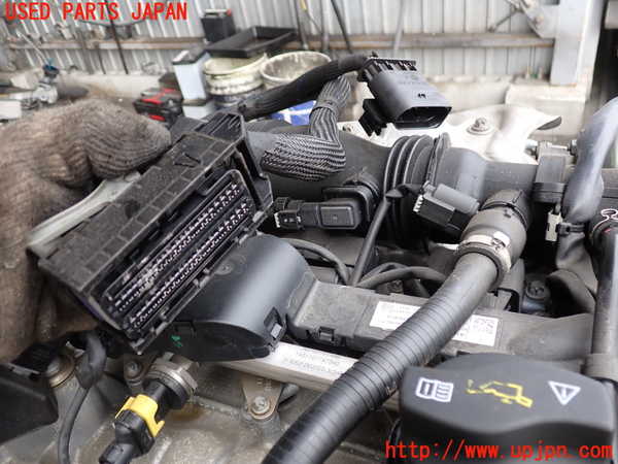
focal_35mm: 30
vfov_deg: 46.8
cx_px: 309
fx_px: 536
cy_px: 232
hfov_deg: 60.0
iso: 100
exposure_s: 1/100
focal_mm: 5.4
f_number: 2.3
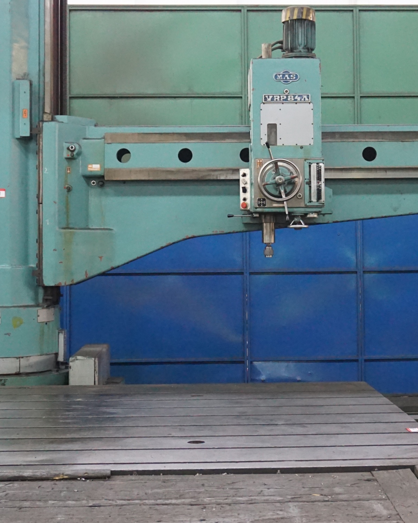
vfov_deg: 29.5
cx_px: 243
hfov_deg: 23.8
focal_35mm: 64
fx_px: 990
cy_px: 213
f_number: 4
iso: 3200
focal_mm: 21
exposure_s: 1/125
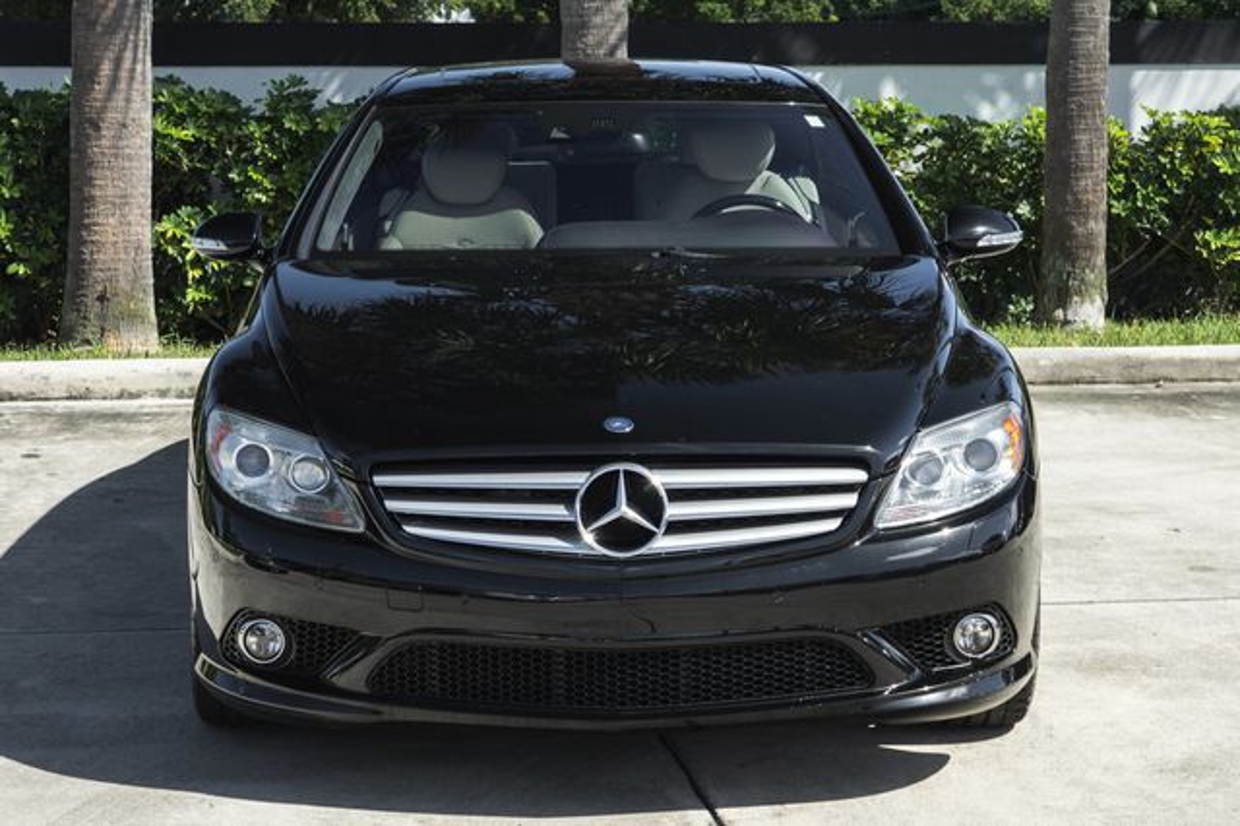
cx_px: 617
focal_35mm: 83
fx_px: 2842
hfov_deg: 24.6
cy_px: 409
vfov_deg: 16.5
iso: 200
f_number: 7.1
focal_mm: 45
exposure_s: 1/125
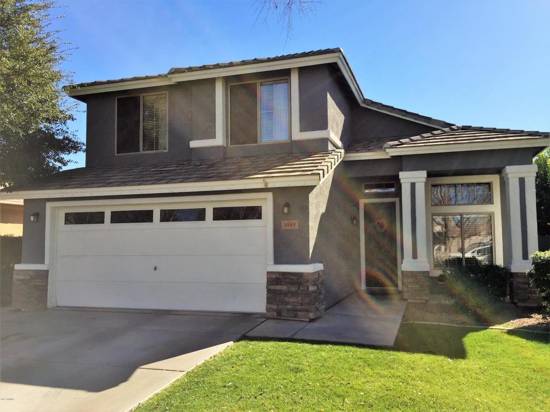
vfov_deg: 48.2
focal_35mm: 29
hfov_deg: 61.7
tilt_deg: +5.1
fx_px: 461
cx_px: 275
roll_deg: -1.3
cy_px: 206
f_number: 2.2
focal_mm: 4.15
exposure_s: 1/1163
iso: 32
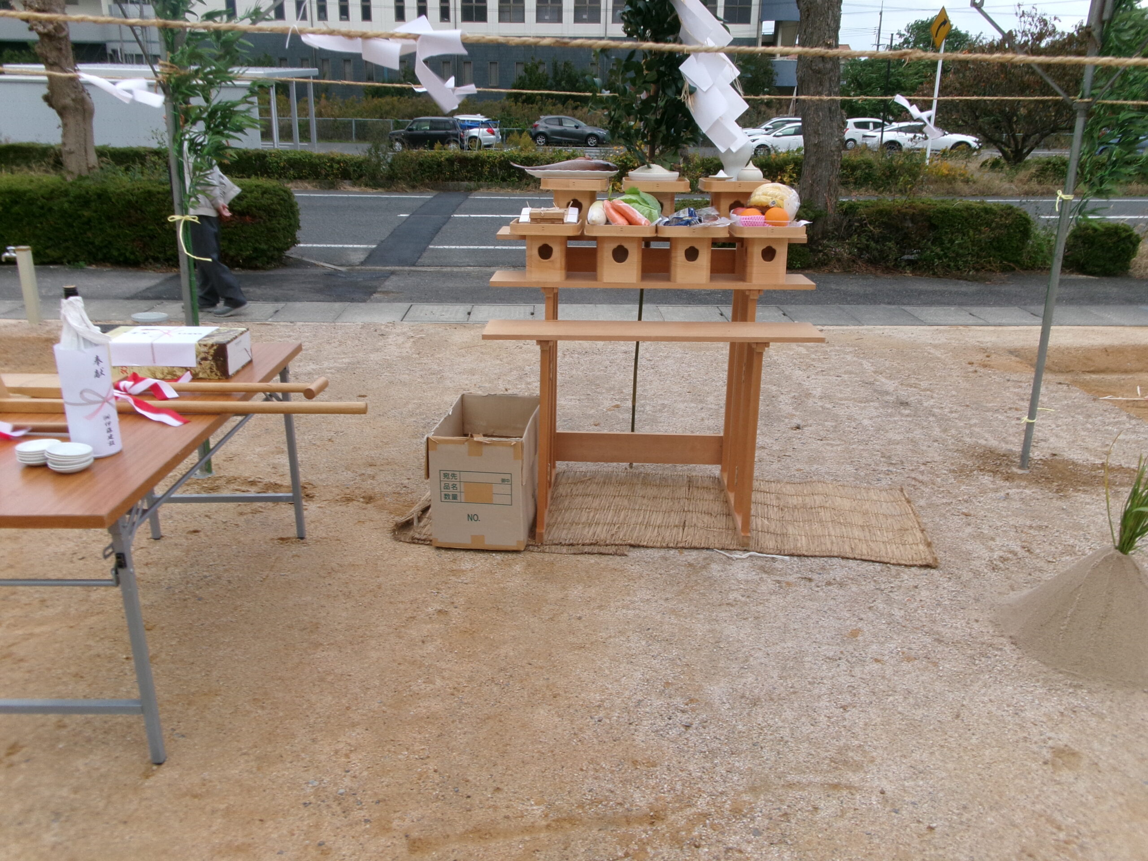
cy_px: 430
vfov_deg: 49.7
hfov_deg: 63.4
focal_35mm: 28
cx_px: 574
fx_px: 929
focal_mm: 5.1
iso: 100
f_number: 10.8
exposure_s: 1/50
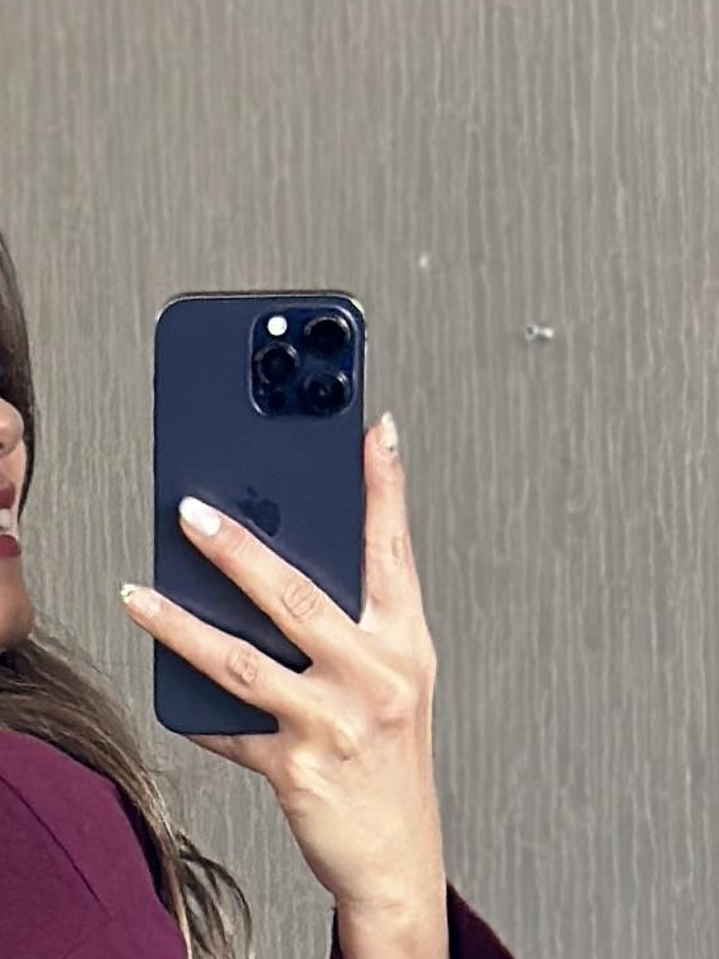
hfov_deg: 5.6
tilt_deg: -19.0
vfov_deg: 7.0
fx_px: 7367
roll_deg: +3.2
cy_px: 2347
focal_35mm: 266
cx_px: 7
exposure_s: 1/97
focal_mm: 6.86
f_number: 1.78
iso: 125
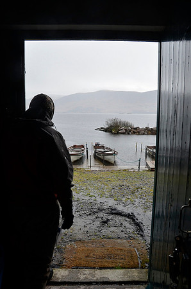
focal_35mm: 27
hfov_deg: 47.7
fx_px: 216
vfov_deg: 67.5
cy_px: 144
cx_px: 96
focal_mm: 18
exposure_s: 1/20
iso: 400
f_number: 6.3
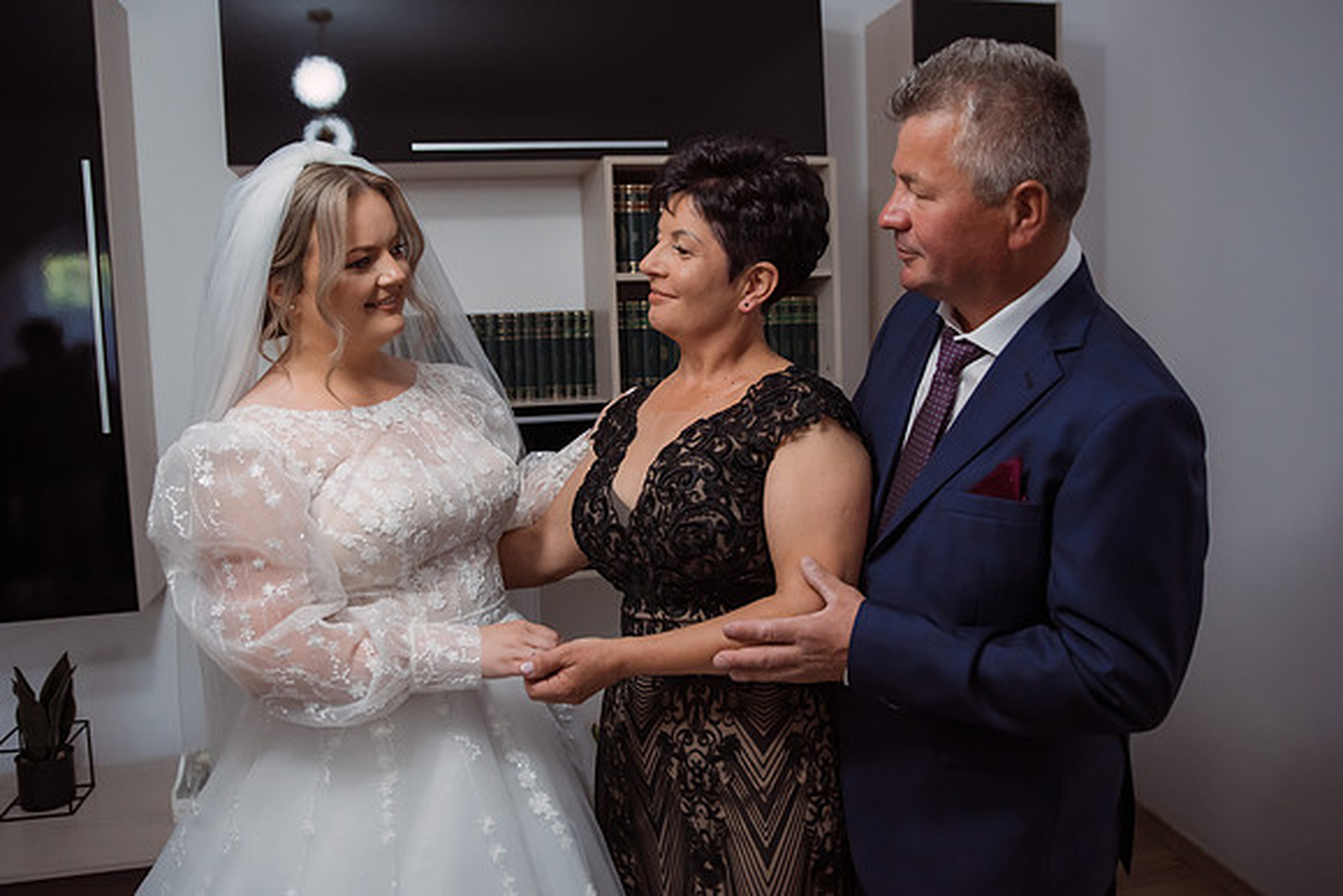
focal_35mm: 30
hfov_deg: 62.6
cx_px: 670
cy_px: 412
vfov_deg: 44.2
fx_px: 1104
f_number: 2.8
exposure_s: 1/200
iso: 1600
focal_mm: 26
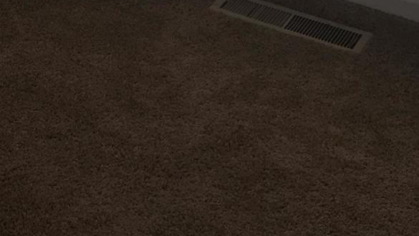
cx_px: -36
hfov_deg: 19.1
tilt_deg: -11.7
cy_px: -331
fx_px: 1200
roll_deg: -2.0
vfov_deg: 9.9
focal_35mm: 108
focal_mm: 4.15
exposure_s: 1/40
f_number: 2.2
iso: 25
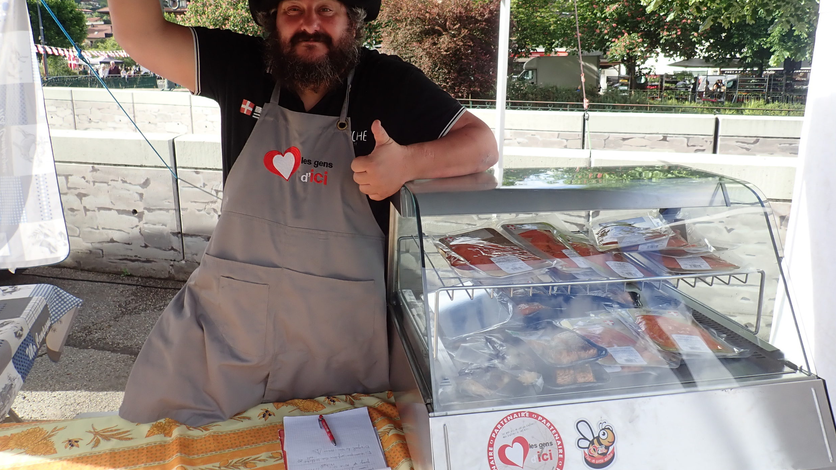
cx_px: 421
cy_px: 208
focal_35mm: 28
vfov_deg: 41.4
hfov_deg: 67.9
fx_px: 621
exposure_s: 1/320
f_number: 2.8
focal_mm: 4.5
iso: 100
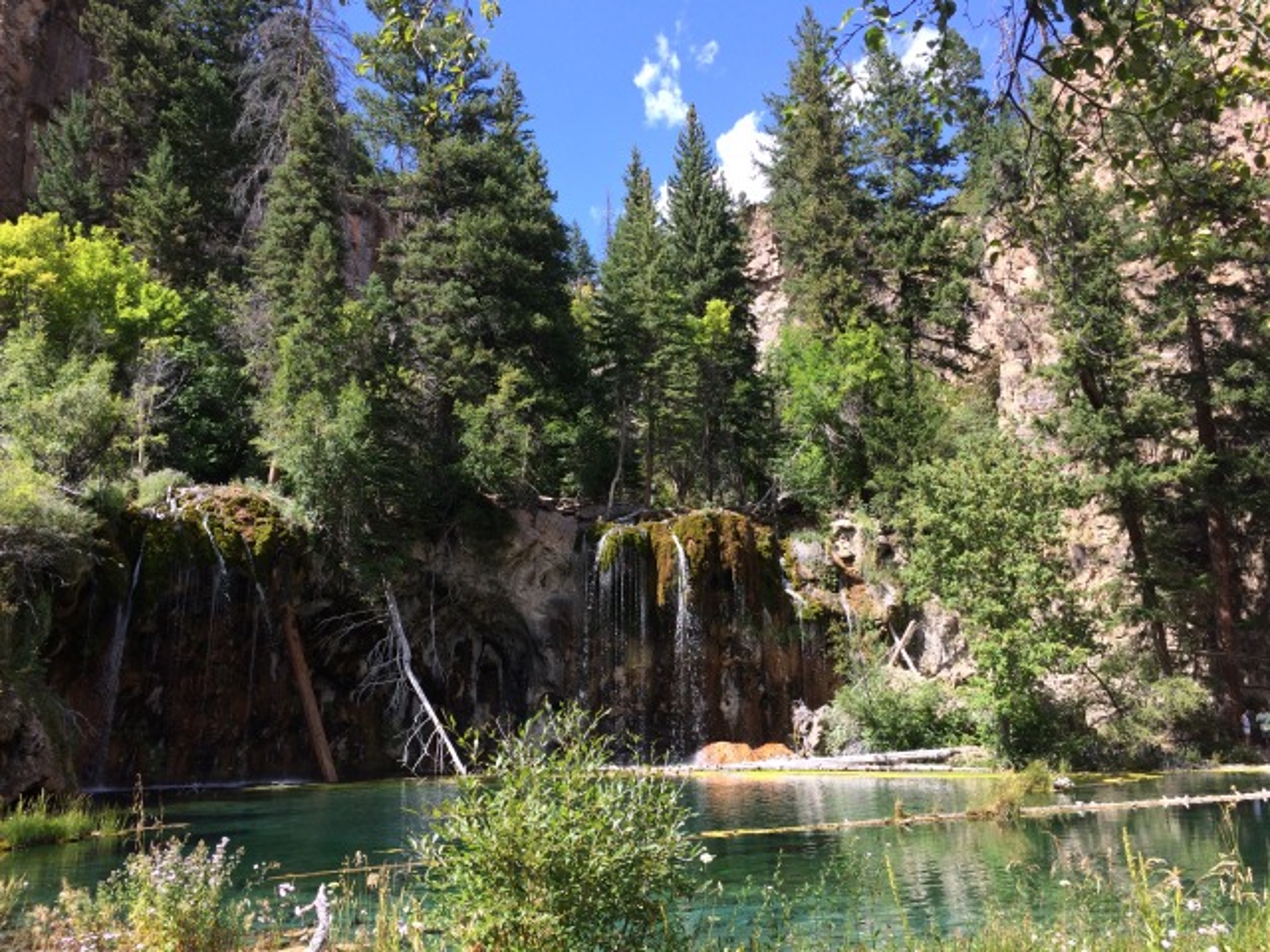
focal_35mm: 29
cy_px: 476
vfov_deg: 48.2
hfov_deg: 61.7
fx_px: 1064
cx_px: 635
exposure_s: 1/672
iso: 32
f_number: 2.2
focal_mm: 4.15
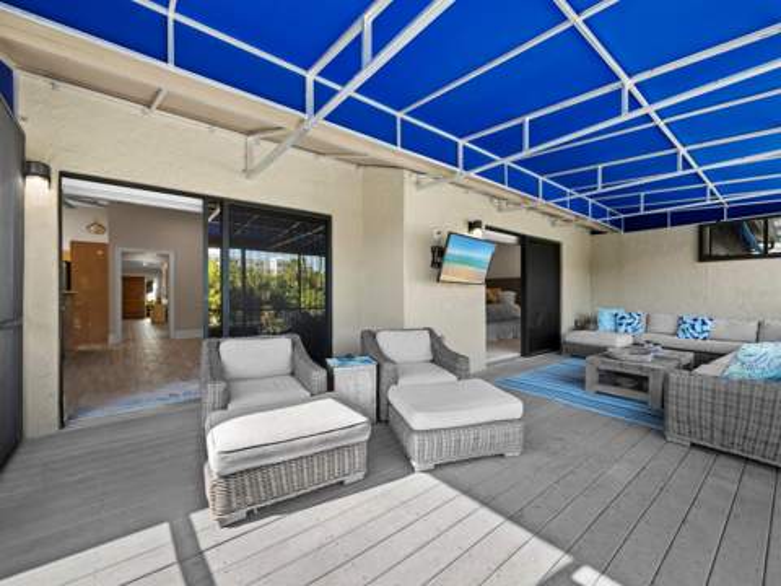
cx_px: 390
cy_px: 293
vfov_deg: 85.7
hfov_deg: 102.1
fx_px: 316
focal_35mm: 14
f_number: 7.1
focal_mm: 7
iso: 400
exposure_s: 1/25
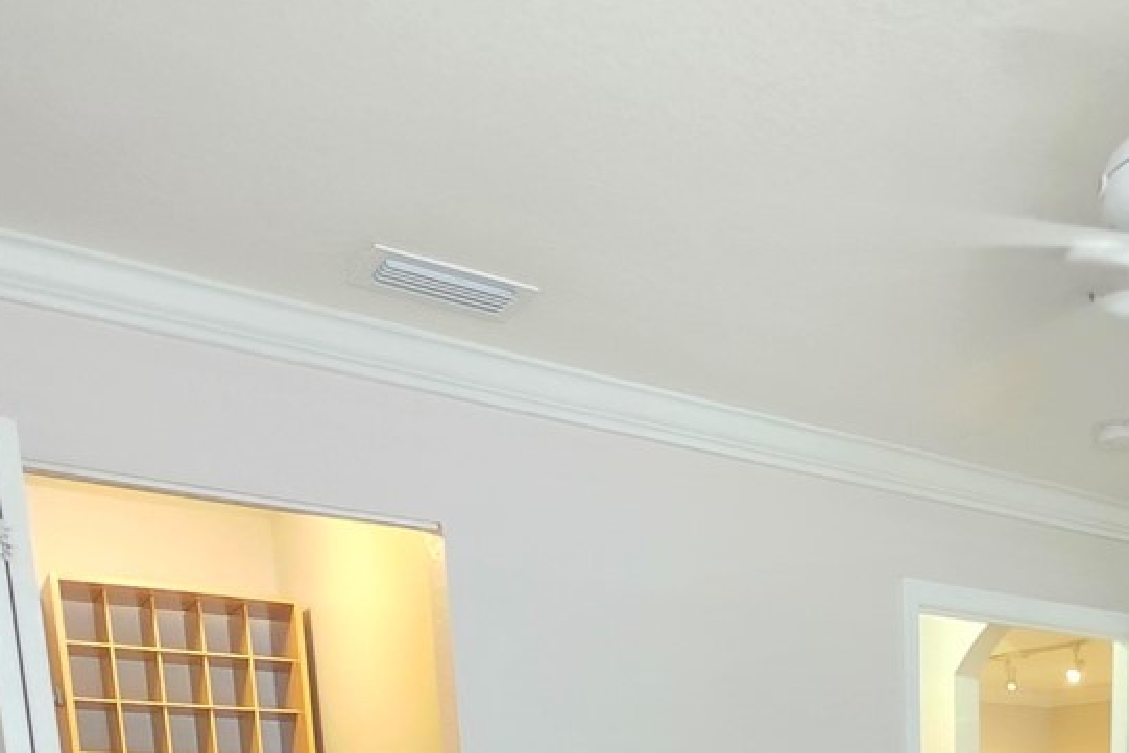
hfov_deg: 44.3
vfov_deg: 24.9
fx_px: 1255
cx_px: 1006
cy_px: 1153
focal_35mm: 40
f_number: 1.9
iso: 800
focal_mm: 2.2
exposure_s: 1/60
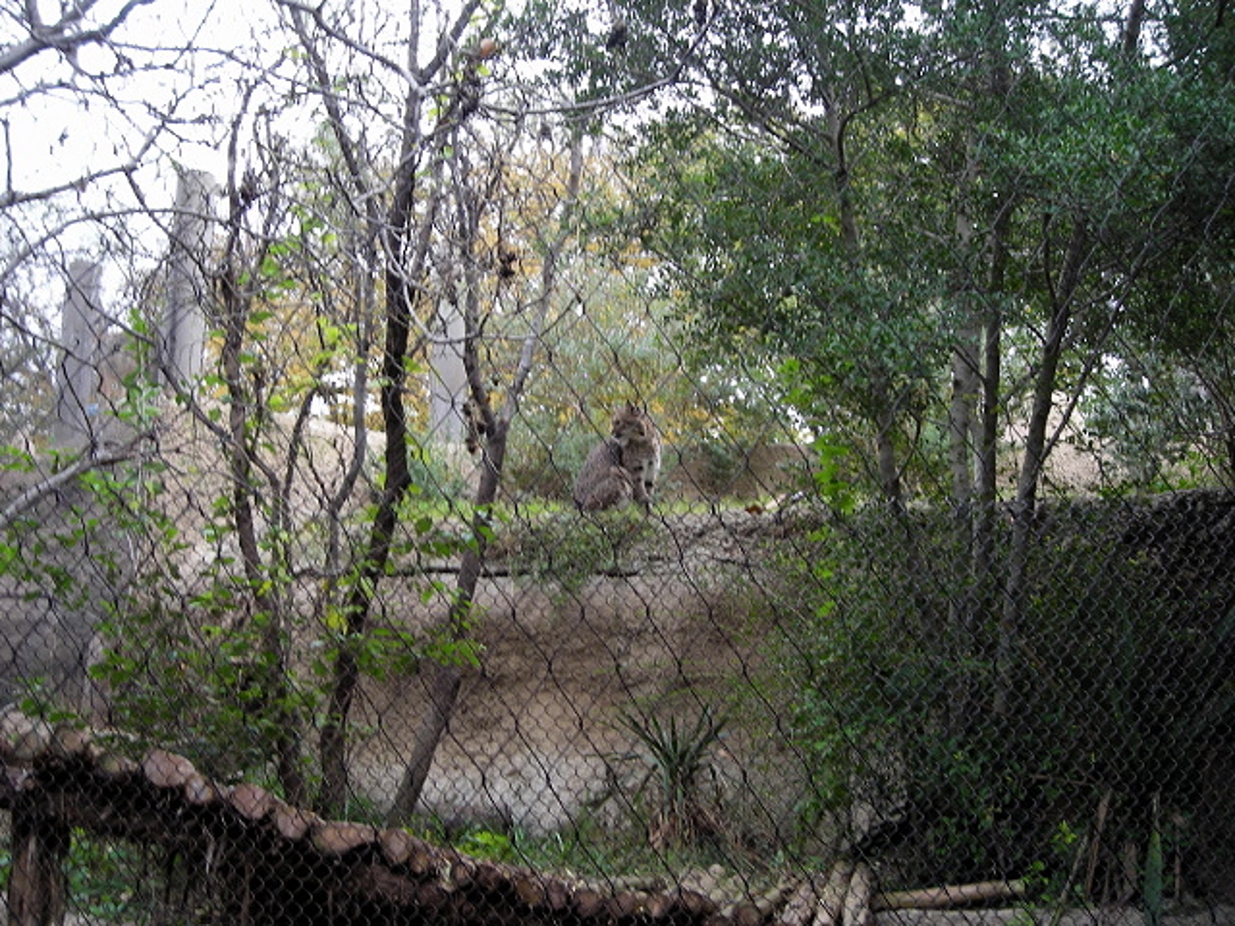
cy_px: 463
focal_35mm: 41
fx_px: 1463
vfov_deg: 35.1
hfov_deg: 45.8
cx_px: 618
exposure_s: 1/31
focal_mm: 6.8
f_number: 3.3
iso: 63
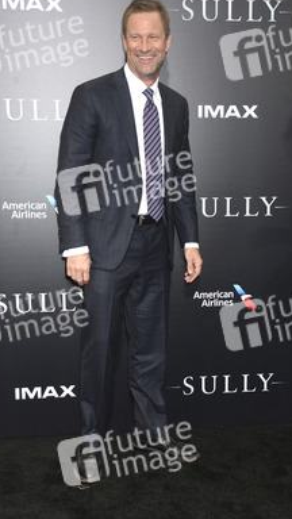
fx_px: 661
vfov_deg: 42.9
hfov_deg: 24.9
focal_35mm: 48
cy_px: 251
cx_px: 167
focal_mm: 44
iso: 640
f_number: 6.3
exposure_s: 1/250
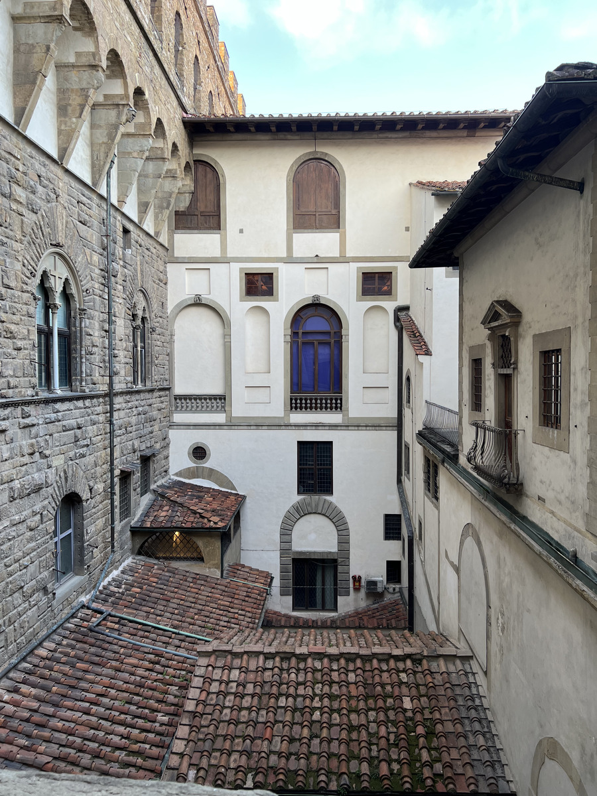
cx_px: 298
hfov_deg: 53.1
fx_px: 598
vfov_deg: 67.3
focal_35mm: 26
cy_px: 398
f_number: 1.5
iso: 32
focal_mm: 5.7
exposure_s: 1/100
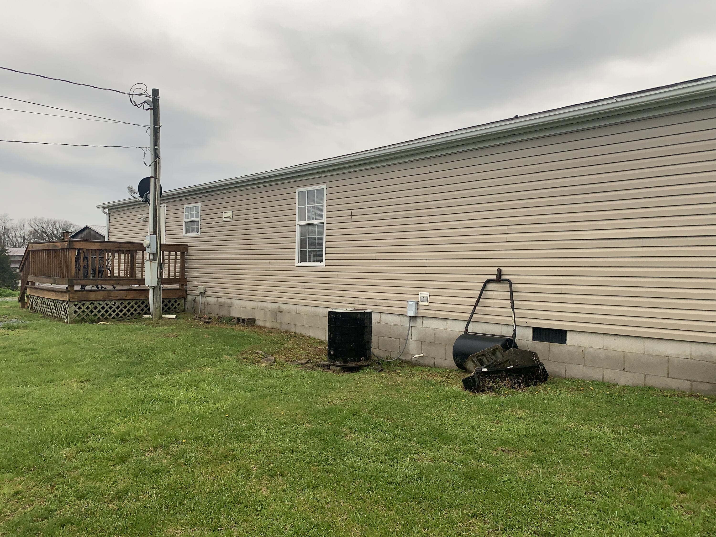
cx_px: 358
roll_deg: -1.8
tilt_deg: -0.1
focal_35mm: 26
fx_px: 538
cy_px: 268
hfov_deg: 67.3
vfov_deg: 53.1
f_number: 1.8
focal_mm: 4.25
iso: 32
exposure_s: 1/1299
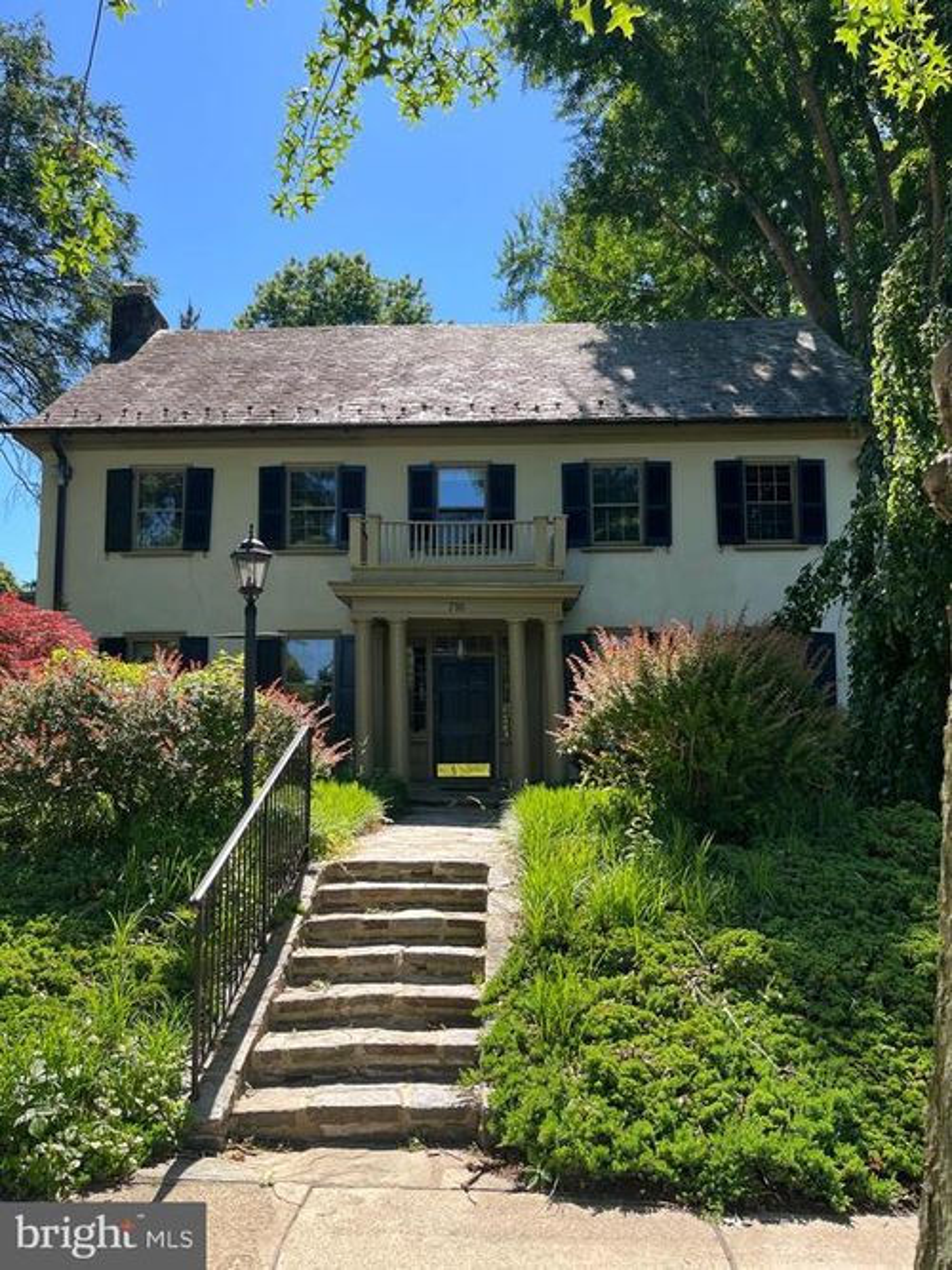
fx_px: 954
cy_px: 635
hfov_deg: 53.0
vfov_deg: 67.3
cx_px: 476
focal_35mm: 26
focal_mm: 5.1
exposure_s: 1/605
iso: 50
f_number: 1.6
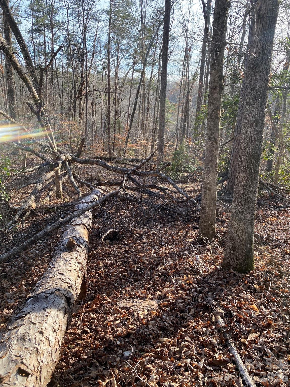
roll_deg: -3.1
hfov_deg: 53.1
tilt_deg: -17.1
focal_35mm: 26
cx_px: 145
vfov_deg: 67.3
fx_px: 290
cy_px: 194
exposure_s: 1/354
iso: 32
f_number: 1.8
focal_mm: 4.25
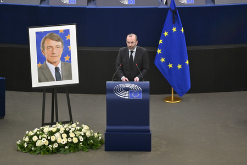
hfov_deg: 10.3
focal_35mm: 200
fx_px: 1372
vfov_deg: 6.9
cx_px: 124
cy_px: 82
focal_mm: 200
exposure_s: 1/320
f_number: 2.8
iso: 800
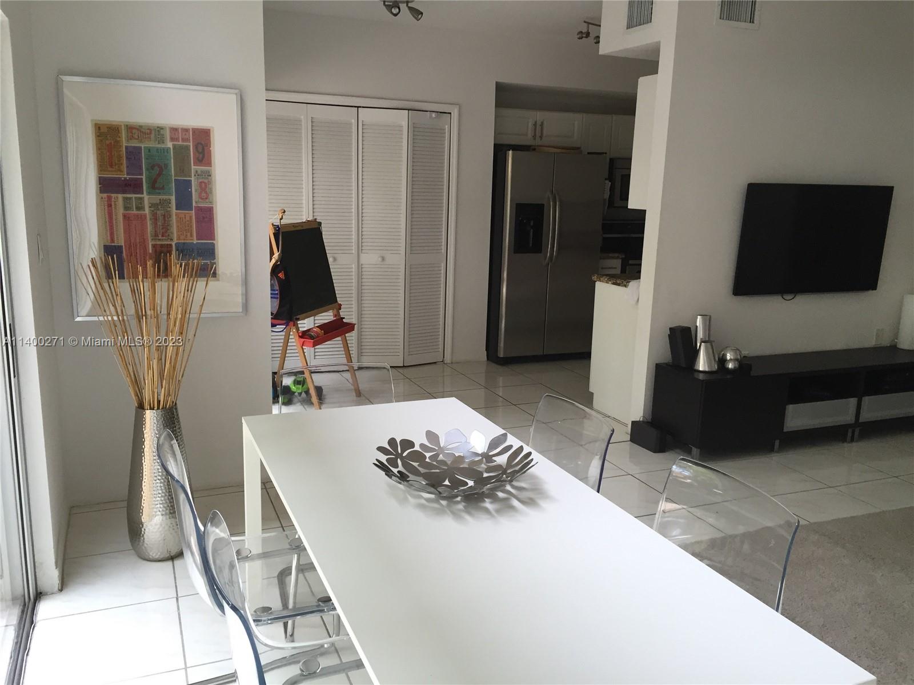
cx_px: 457
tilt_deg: -12.7
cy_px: 342
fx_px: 766
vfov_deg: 48.2
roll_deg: -2.3
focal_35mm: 29
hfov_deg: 61.7
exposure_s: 1/30
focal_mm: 4.15
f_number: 2.2
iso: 32
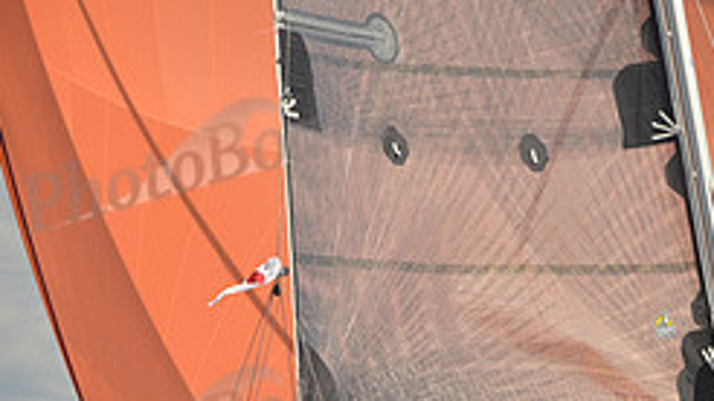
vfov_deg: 3.0
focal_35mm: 408
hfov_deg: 5.3
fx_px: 7719
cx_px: 583
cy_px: 536
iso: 200
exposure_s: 1/1000
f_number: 5.6
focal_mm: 165
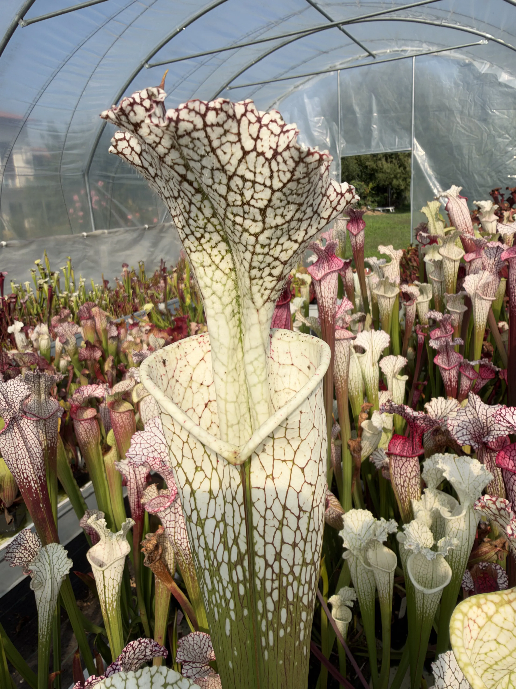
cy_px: 344
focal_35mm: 25
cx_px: 258
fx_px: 497
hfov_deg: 54.9
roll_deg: +4.0
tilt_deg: -13.0
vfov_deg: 69.4
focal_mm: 2.22
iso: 20
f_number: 2.2
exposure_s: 1/838
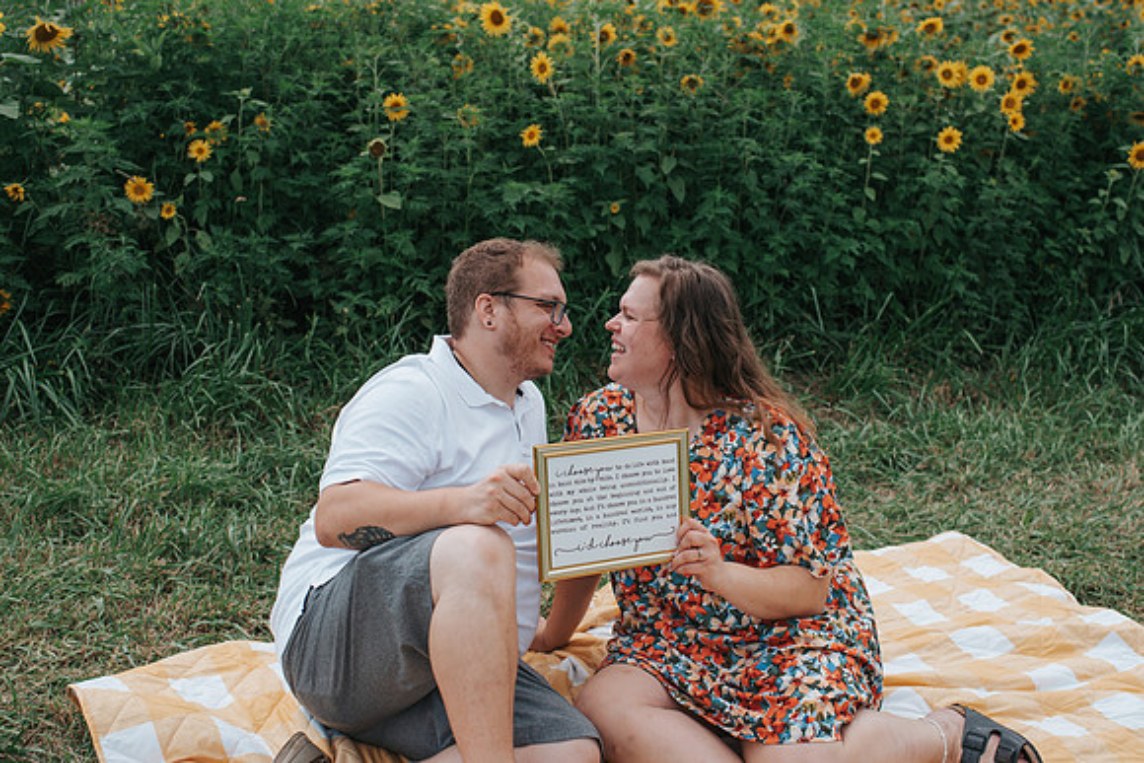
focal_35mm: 42
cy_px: 381
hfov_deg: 46.0
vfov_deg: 31.6
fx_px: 1347
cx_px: 587
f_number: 3.2
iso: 100
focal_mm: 35
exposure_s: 1/1000
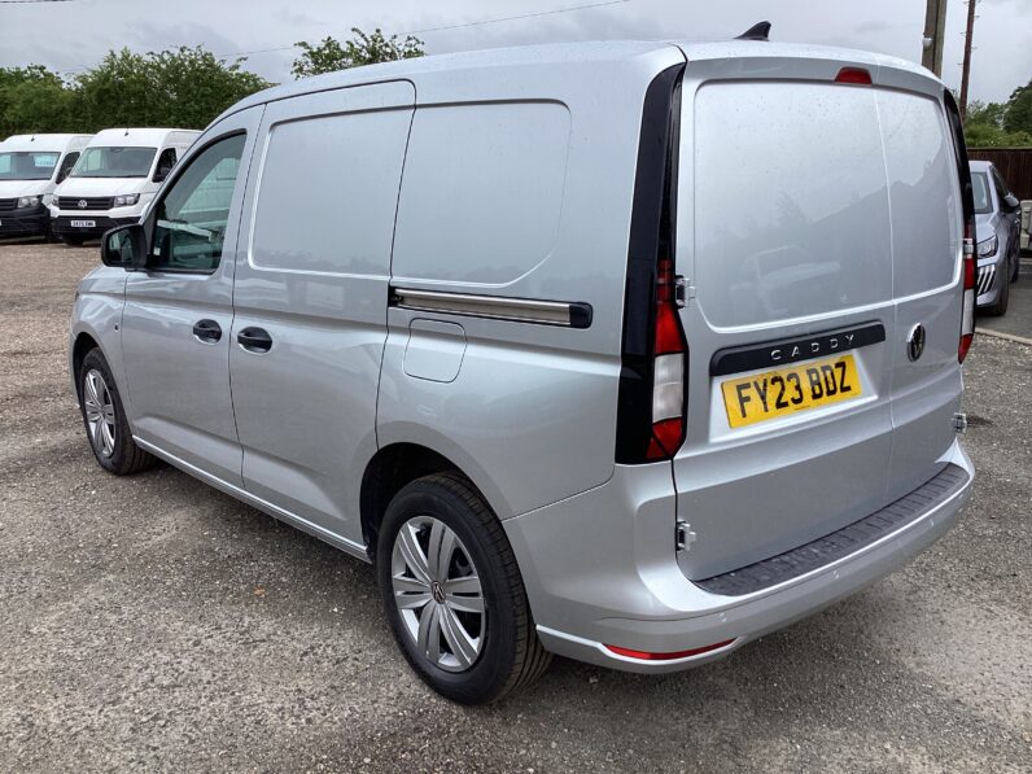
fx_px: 924
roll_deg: +0.7
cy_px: 387
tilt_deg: -13.5
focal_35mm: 31
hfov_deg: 58.4
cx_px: 516
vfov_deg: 45.4
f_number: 2.4
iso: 25
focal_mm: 3.3
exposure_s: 1/426
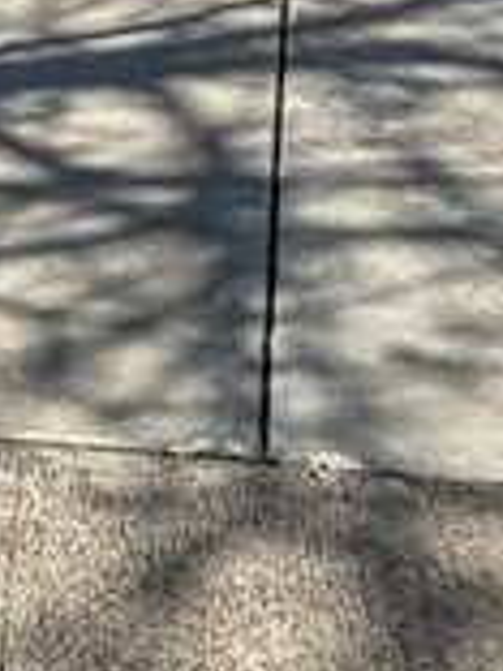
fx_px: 1782
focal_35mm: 92
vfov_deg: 17.3
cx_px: -43
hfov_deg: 15.6
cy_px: -546
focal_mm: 2.22
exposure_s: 1/2717
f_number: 2.2
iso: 50
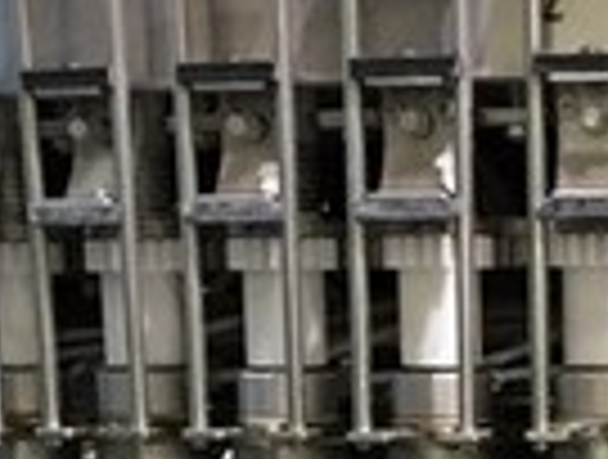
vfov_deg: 10.1
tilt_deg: -13.9
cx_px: 631
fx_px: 2413
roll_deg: -0.5
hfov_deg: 14.1
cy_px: 891
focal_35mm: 137
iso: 250
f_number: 2.2
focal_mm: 4.15
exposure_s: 1/17
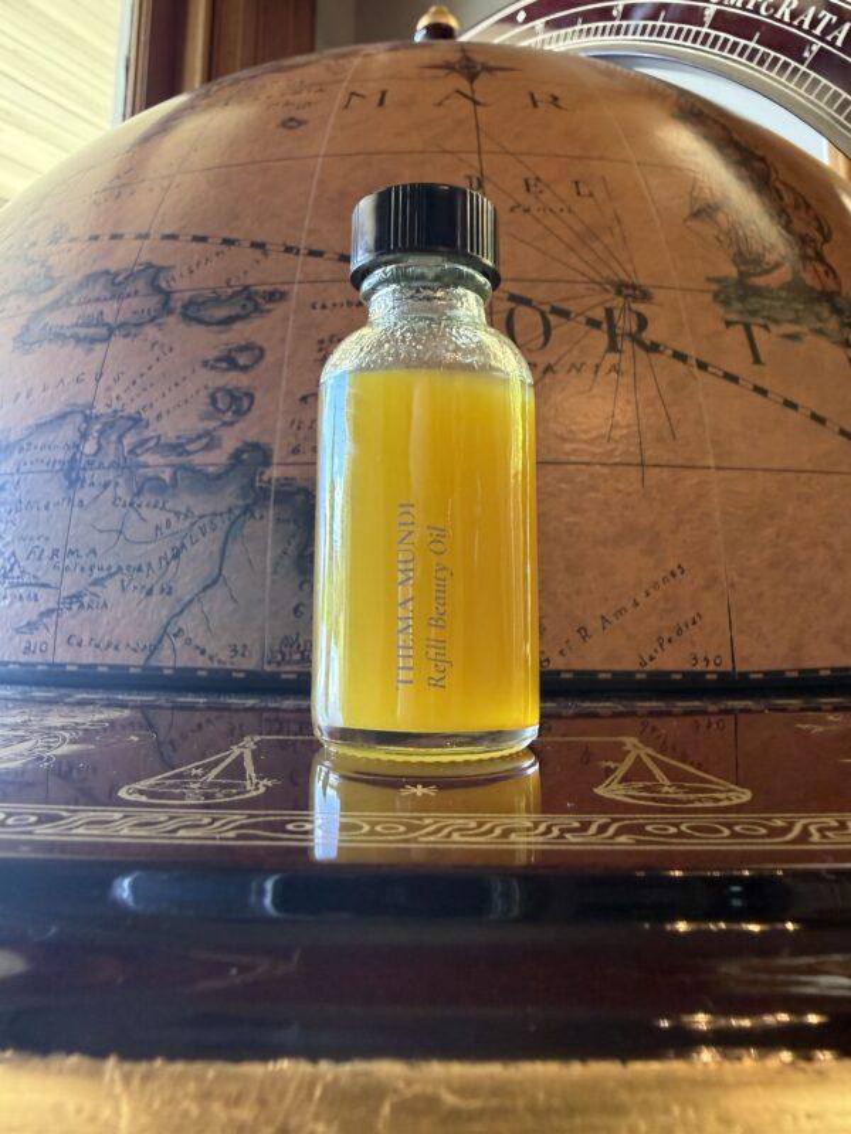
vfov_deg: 71.6
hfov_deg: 56.8
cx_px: 426
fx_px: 787
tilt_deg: +8.7
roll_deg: -1.3
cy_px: 567
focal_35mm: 24
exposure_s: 1/90
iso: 320
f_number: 2.2
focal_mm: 2.22
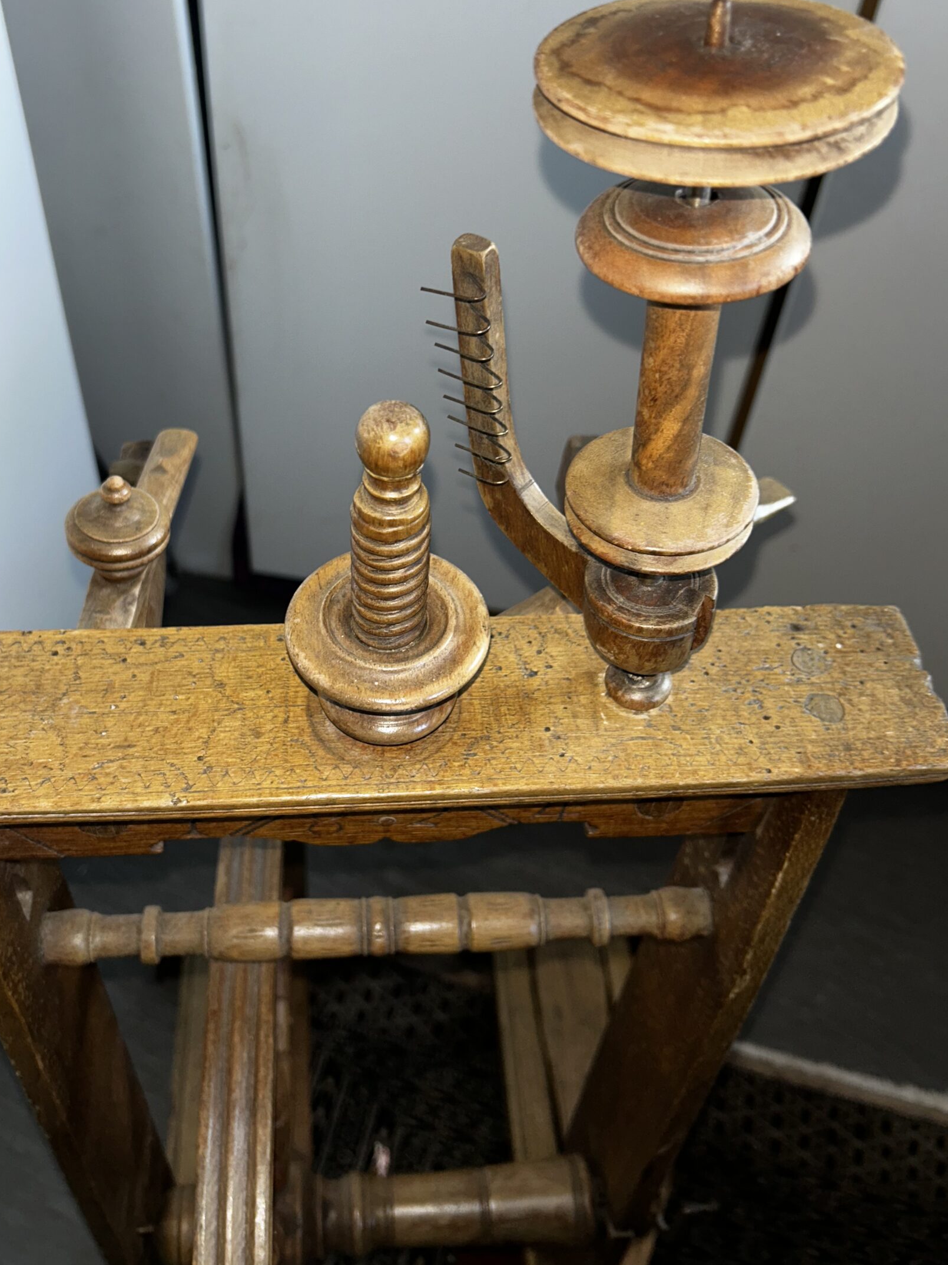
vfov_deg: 58.0
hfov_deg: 45.4
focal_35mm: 31
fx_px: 1132
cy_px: 523
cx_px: 425
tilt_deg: -45.4
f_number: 1.5
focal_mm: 5.7
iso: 40
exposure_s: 1/35
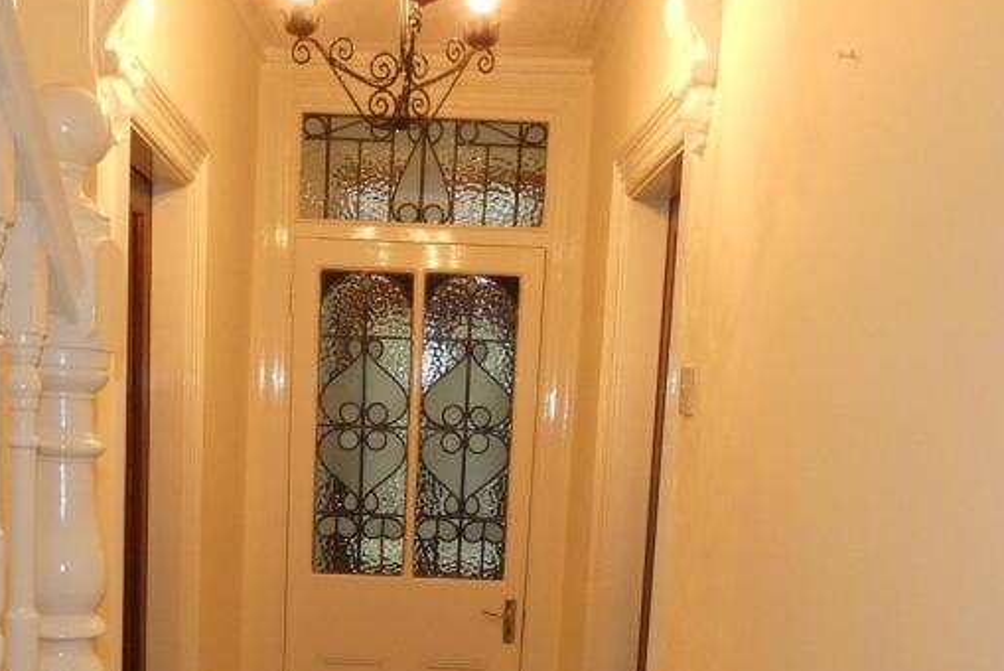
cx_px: 375
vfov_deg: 27.6
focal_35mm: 46
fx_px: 1284
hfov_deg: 42.4
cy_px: 669
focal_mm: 4
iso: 500
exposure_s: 1/60
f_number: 2.9
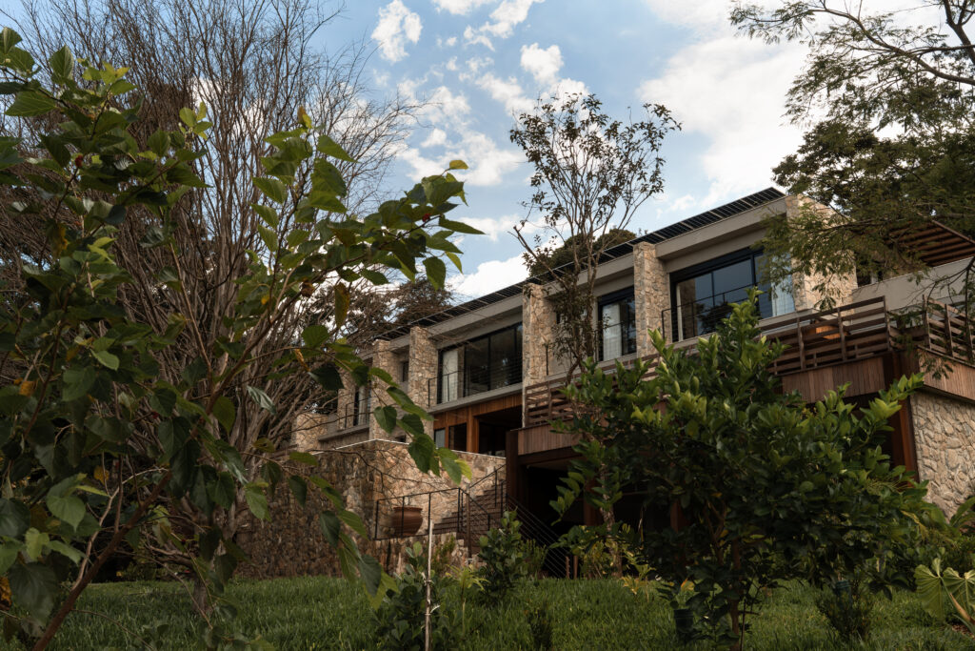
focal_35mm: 36
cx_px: 488
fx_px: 967
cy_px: 326
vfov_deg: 37.2
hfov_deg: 53.5
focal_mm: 35.7
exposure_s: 1/80
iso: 125
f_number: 10
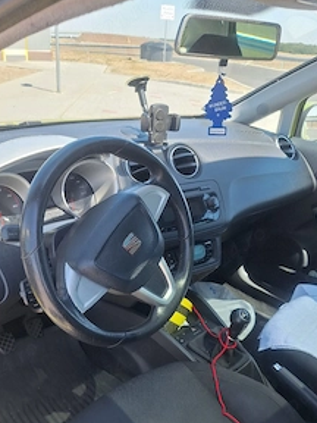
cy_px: 281
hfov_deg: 44.0
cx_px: 134
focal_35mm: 32
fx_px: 391
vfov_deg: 55.7
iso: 40
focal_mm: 5.54
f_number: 1.8
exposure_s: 1/556
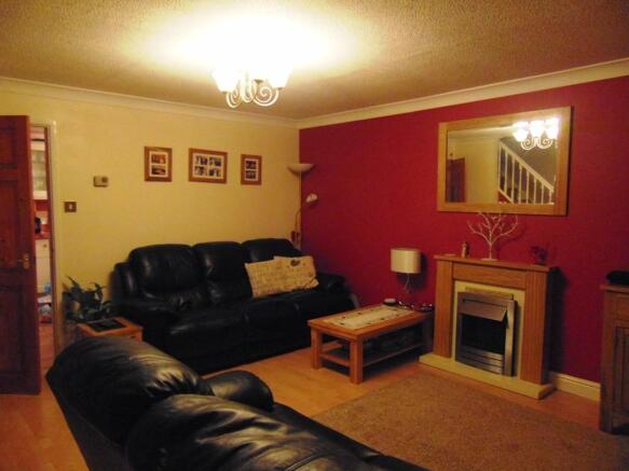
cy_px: 236
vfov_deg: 54.9
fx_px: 454
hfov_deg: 69.4
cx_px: 314
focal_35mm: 25
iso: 400
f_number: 3
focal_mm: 4.5
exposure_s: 1/13
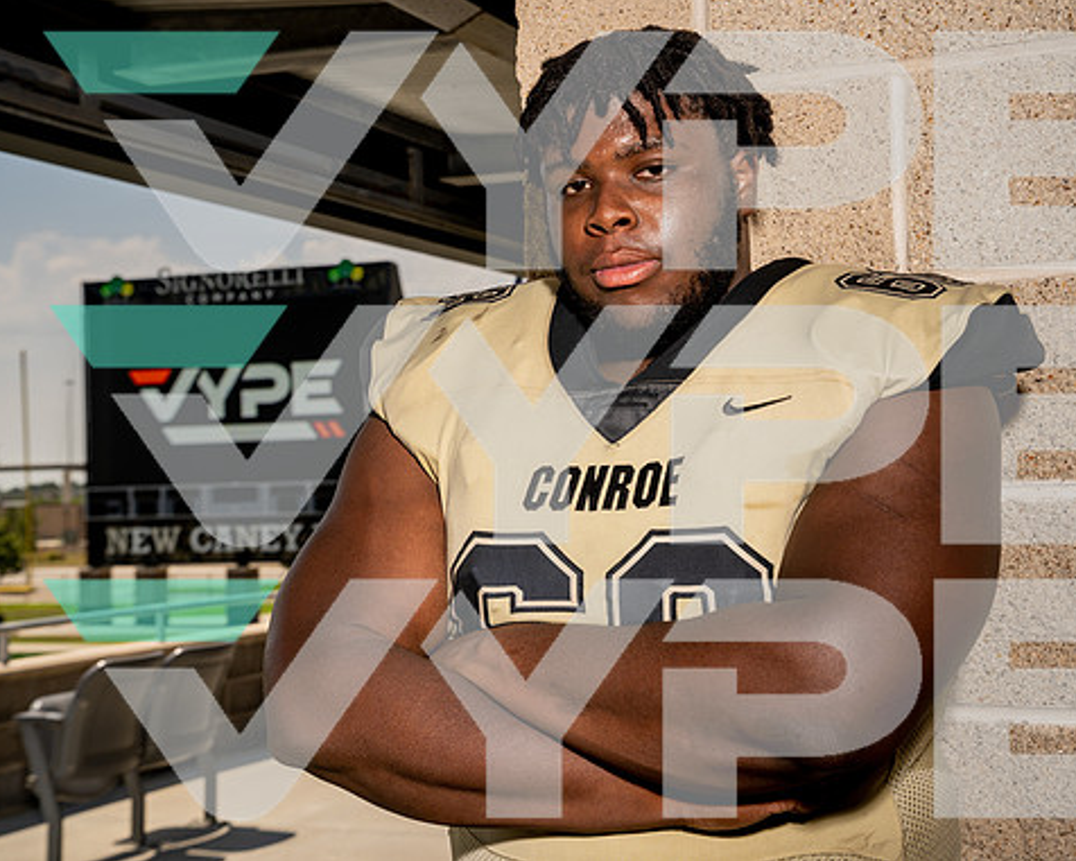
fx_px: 1784
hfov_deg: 33.5
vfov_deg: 27.1
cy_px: 426
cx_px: 626
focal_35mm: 56
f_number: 7.1
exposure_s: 1/250
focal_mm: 49
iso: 100
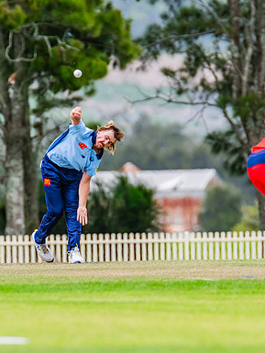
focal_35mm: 942
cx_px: 63
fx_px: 9610
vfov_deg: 2.1
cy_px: 167
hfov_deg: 1.6
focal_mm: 600
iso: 800
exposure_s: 1/1250
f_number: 9
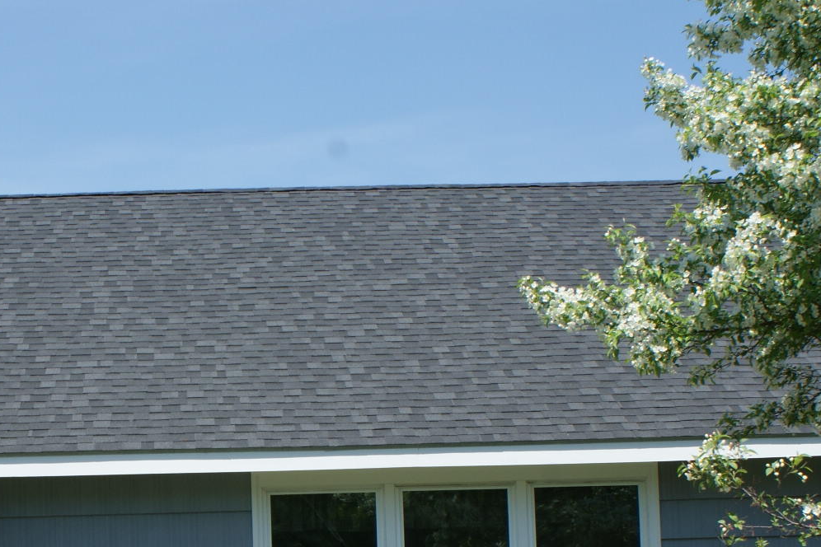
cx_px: 201
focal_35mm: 81
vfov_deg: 16.7
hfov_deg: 24.8
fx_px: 1847
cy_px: 435
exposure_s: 1/125
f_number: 11
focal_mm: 28
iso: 100
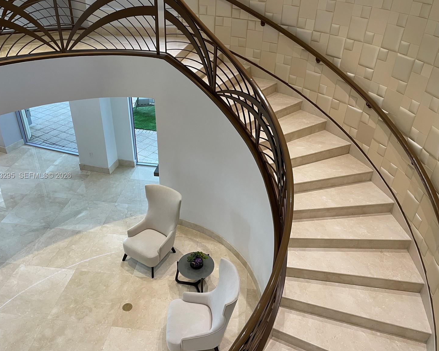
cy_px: 176
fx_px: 364
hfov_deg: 62.2
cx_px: 219
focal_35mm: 28
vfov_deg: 51.5
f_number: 1.6
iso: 100
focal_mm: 4.2
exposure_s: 1/60
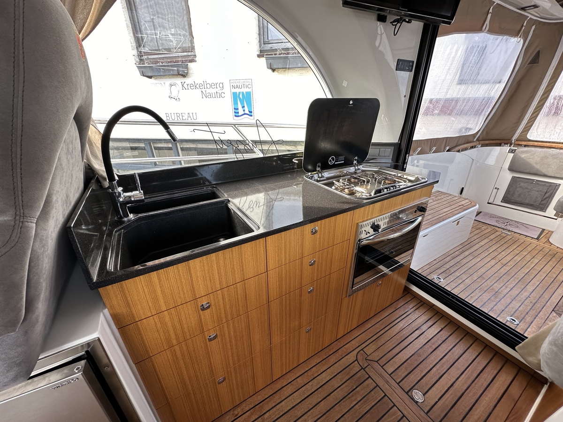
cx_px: 282
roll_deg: +1.2
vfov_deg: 85.7
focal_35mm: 14
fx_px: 228
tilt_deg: -24.6
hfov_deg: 102.1
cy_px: 211
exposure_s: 1/99
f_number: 2.2
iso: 100
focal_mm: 2.22
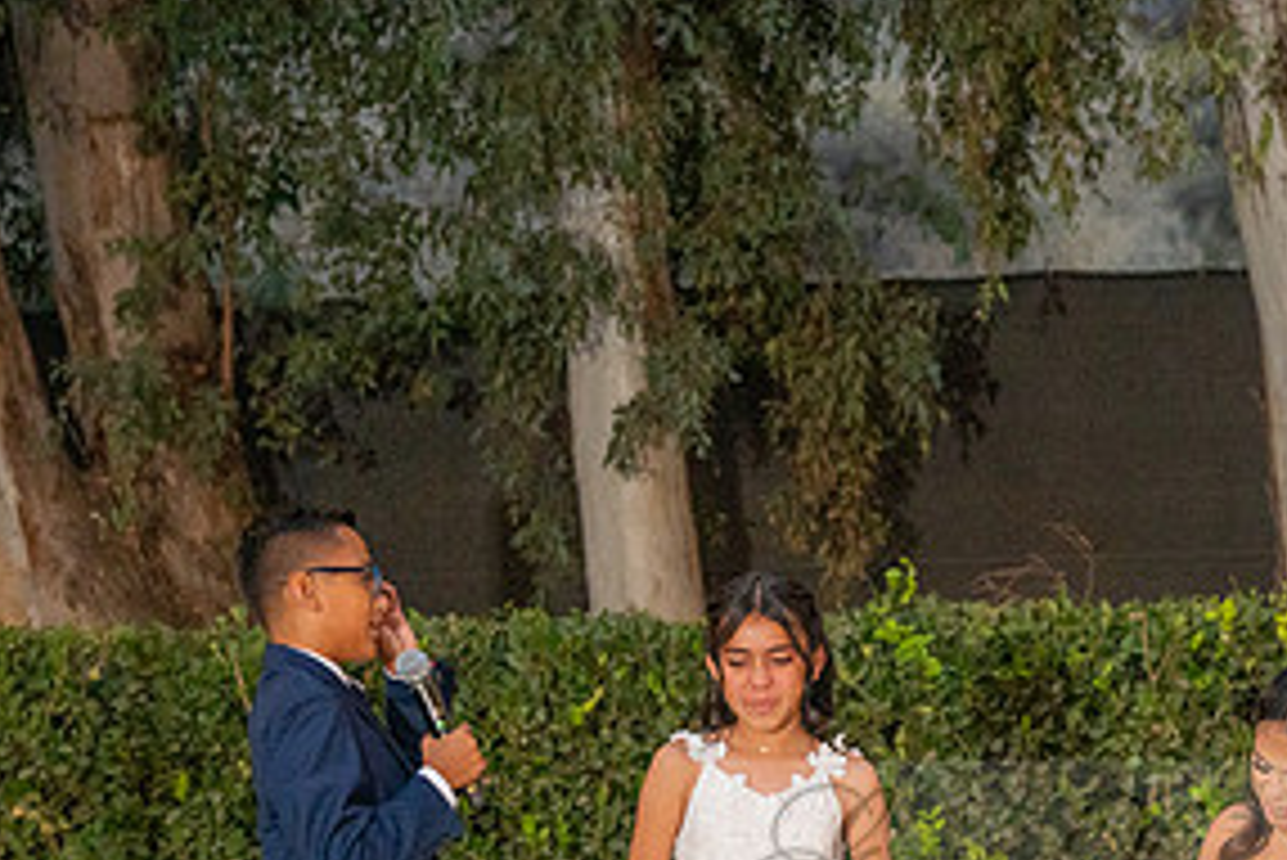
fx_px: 5365
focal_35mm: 150
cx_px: 1089
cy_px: 867
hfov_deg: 13.6
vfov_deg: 9.1
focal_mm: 74
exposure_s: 1/200
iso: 2500
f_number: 4
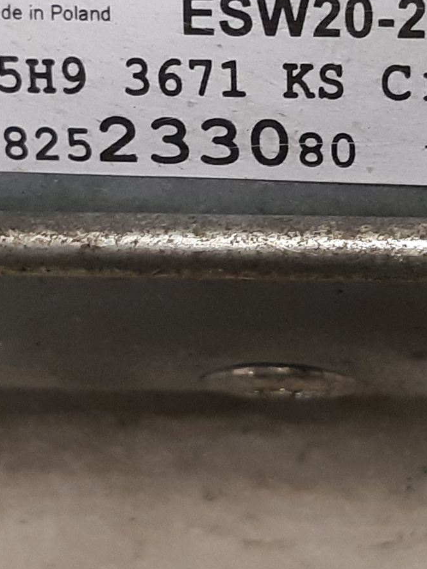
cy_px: 114
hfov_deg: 24.3
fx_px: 986
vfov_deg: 31.3
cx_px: 284
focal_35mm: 60
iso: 250
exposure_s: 1/50
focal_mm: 3.93
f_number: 1.7
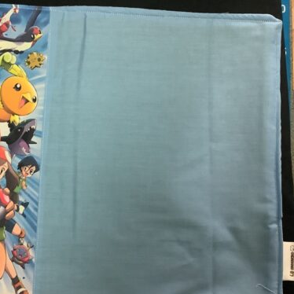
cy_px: 152
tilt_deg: -84.3
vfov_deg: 38.3
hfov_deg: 37.0
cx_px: 59
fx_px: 423
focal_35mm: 44
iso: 320
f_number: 2.4
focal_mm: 3.3
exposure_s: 1/40
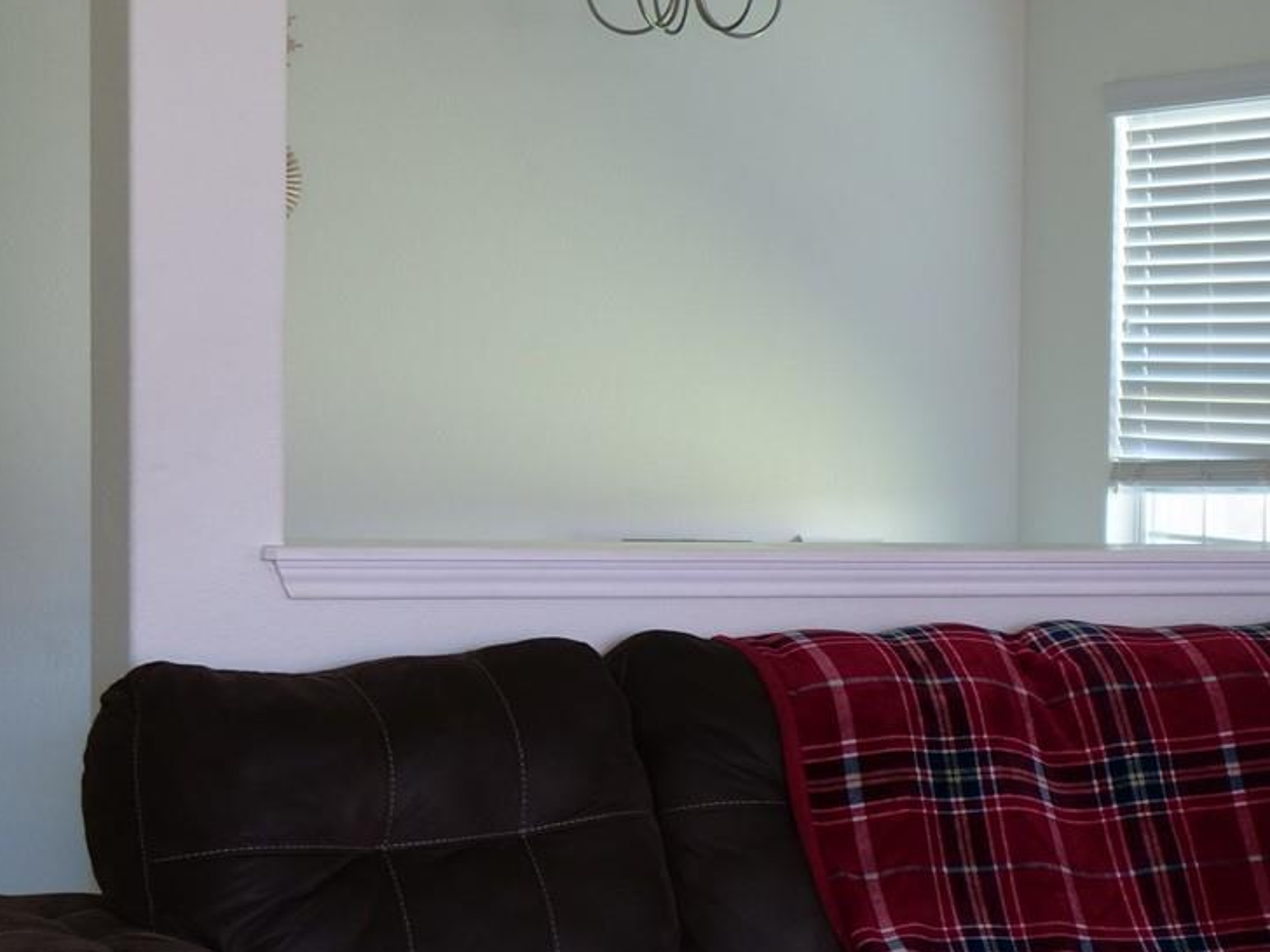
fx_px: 3302
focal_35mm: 90
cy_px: 682
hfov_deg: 20.5
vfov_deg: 16.4
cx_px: 1495
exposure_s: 1/80
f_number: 1.4
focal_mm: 16
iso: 200
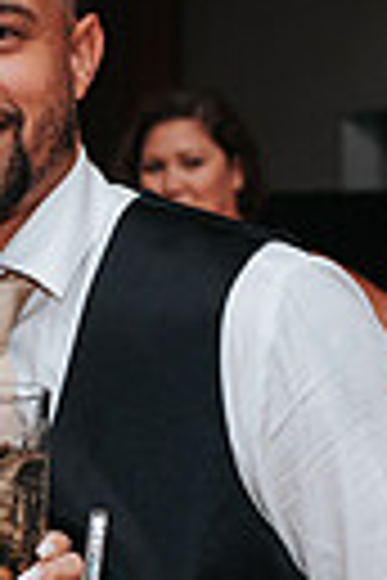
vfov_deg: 11.2
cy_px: 405
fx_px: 2951
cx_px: 29
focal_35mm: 183
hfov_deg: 7.5
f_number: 3.2
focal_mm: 35
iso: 1000
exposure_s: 1/200
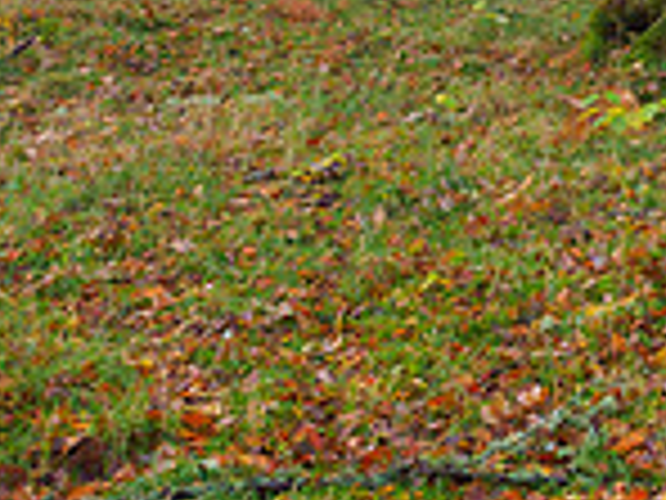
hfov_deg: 18.0
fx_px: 1809
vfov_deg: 13.8
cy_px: -444
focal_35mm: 94
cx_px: 1071
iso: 800
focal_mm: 12
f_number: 4
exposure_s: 1/30
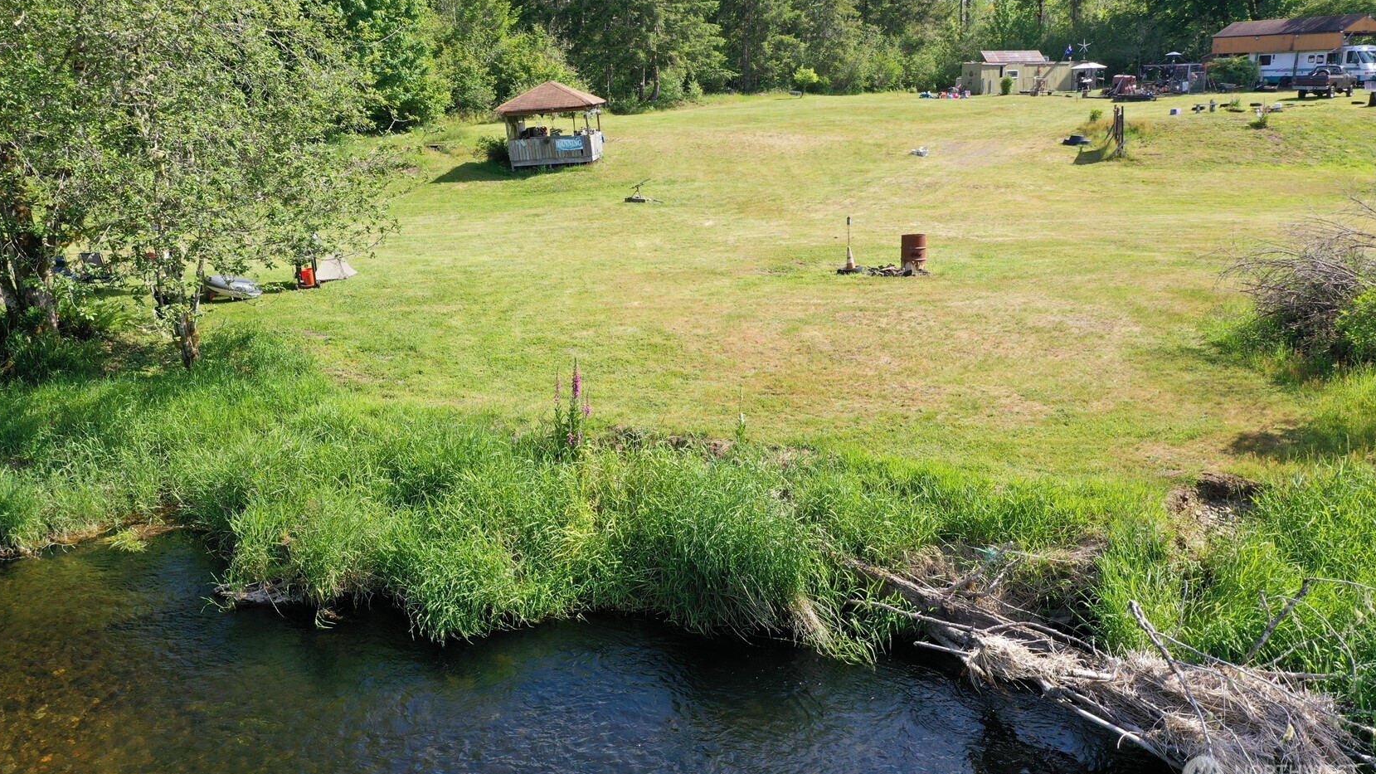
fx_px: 1095
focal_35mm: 30
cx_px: 681
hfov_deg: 64.3
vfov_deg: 38.9
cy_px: 340
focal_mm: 10.26
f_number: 5
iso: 100
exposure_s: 1/240
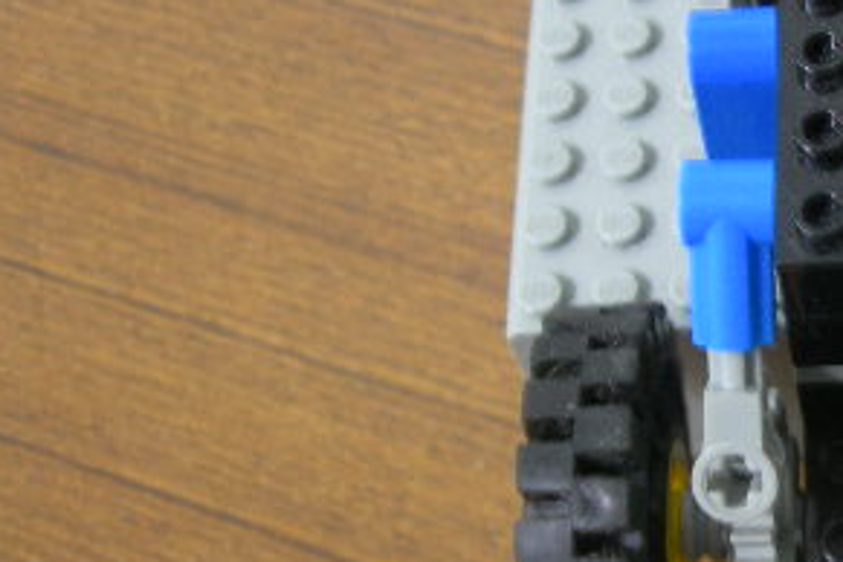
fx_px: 2037
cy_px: 252
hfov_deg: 22.2
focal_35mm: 87
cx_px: 901
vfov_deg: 15.7
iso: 108
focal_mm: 7.8
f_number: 2.8
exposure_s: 1/3.8
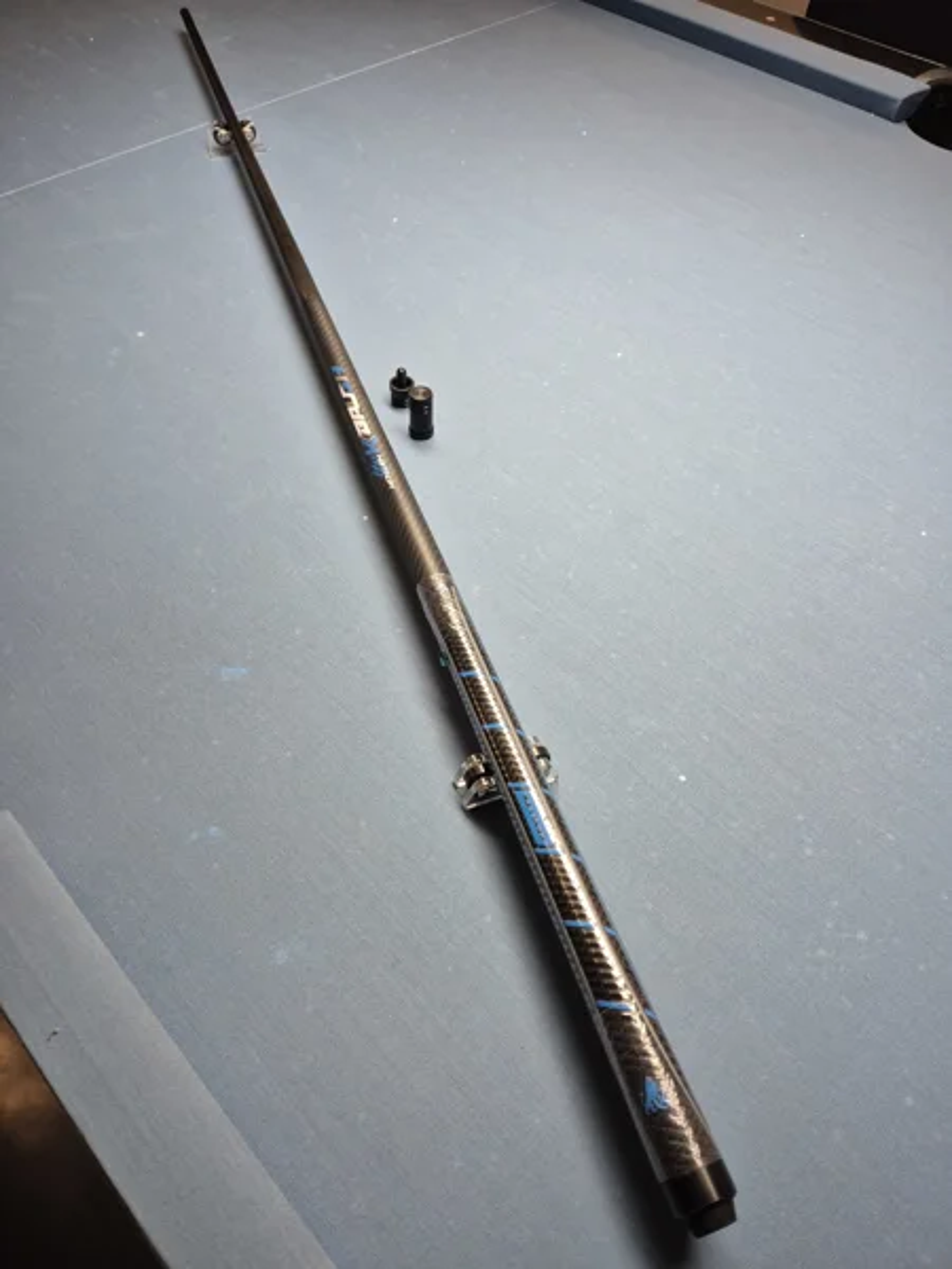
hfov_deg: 58.9
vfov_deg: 73.9
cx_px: 476
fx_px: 843
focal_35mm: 23
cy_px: 634
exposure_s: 1/100
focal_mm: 5.4
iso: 125
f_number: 1.8
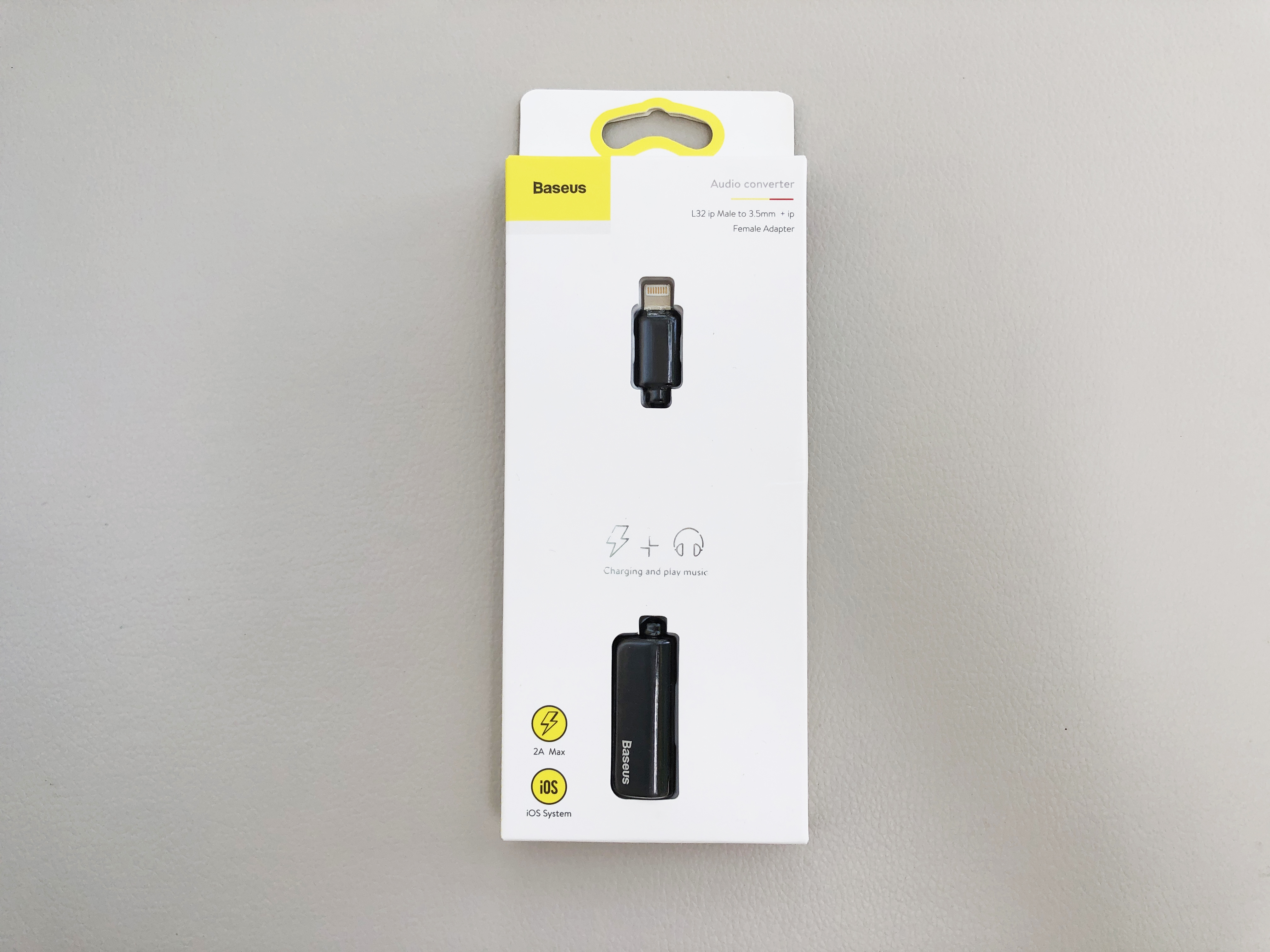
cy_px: 476
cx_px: 635
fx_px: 1027
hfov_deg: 63.4
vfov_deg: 49.7
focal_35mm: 28
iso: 20
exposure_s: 1/326
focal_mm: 3.99
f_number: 1.8
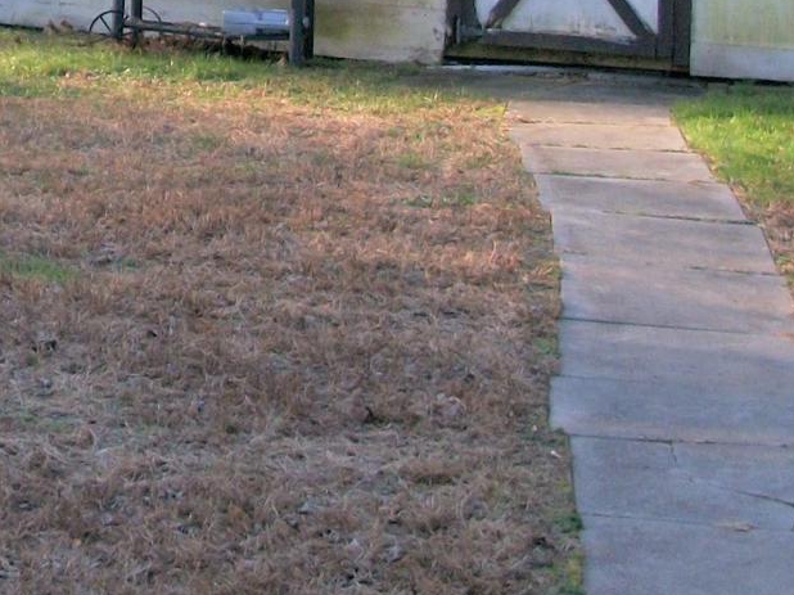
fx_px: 2660
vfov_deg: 12.3
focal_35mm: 116
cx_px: -104
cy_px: -243
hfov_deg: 16.4
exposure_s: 1/250
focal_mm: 6.3
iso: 80
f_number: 3.1
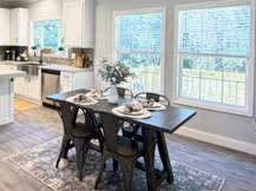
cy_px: 43
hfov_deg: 55.0
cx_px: 57
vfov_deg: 43.6
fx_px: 229
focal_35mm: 31
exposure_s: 1/60
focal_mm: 2.22
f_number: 2.2
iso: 200
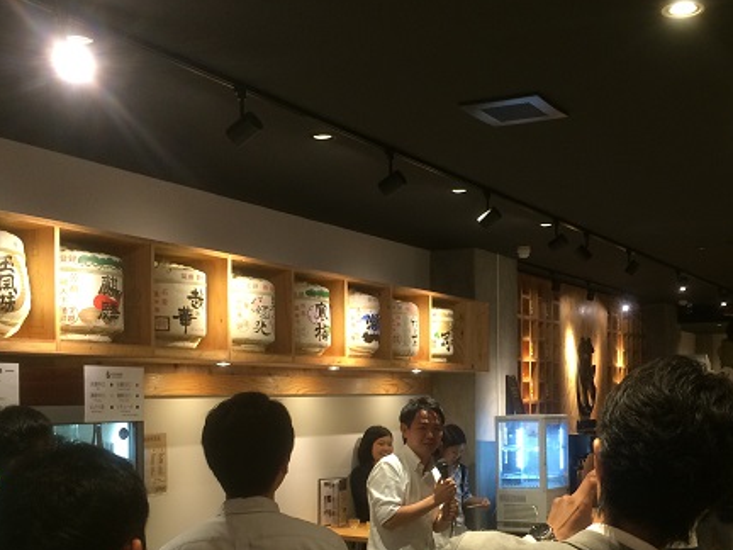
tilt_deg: +0.0
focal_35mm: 47
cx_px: 475
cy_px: 395
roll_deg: +1.1
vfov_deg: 30.5
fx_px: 995
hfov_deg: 40.0
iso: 100
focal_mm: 4.15
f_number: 2.2
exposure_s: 1/30
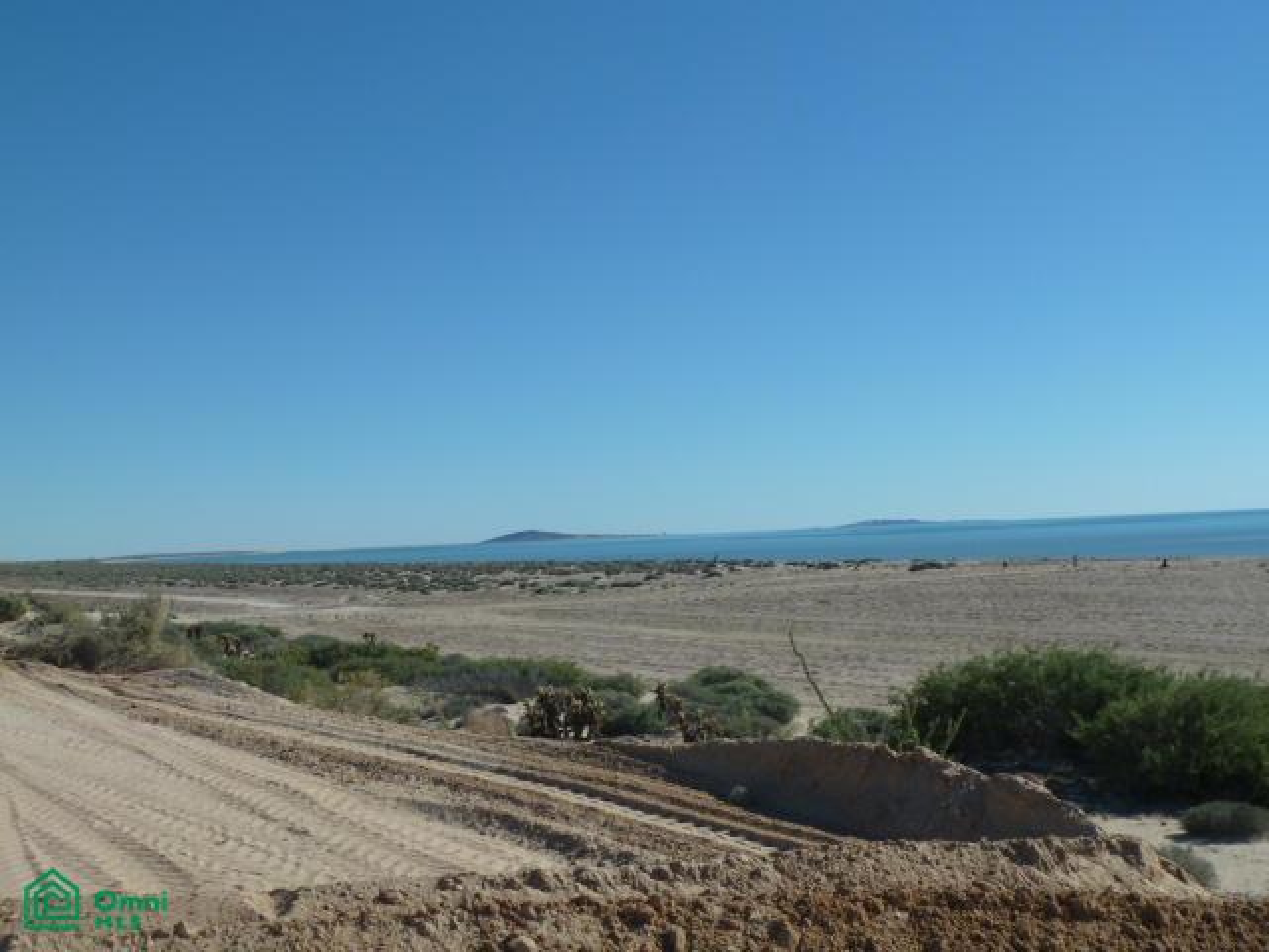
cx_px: 634
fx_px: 1466
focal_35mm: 40
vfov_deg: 36.0
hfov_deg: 46.8
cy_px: 476
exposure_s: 1/640
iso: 80
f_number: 5.6
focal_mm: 6.5
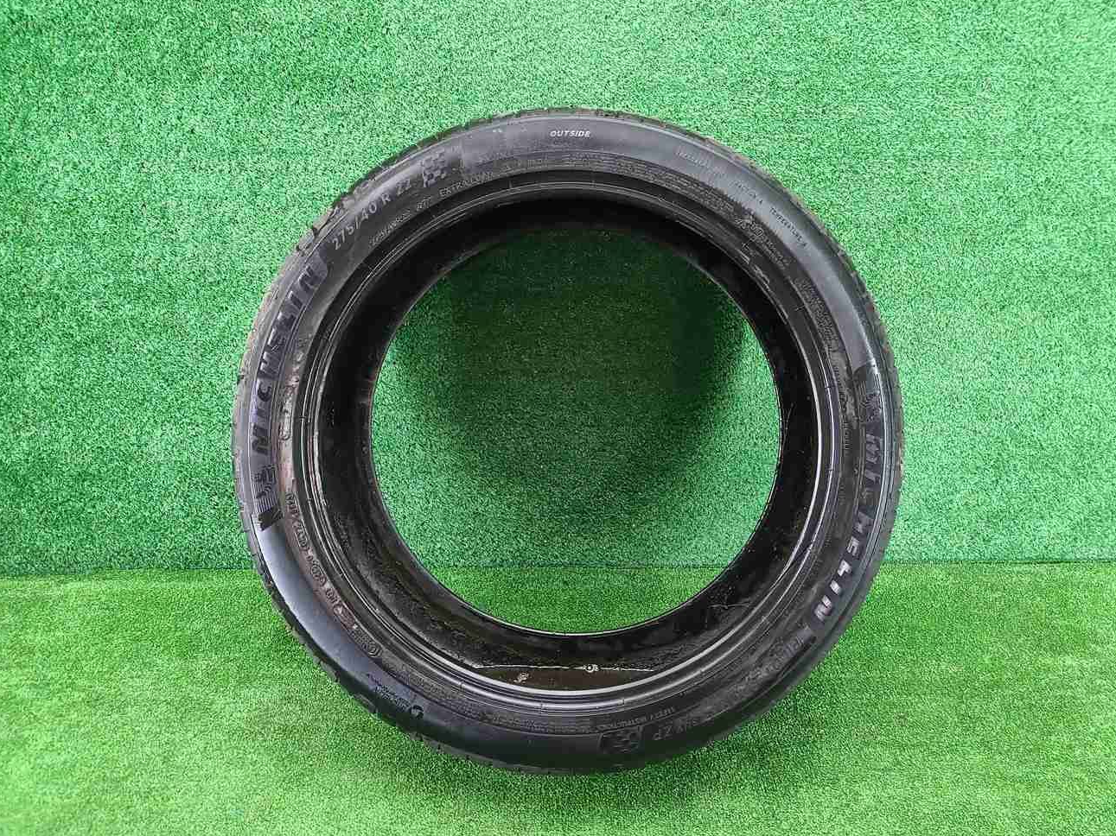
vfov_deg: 48.2
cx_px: 590
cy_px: 391
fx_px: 935
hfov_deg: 61.6
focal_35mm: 29
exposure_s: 1/50
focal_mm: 5.4
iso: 439
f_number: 1.8
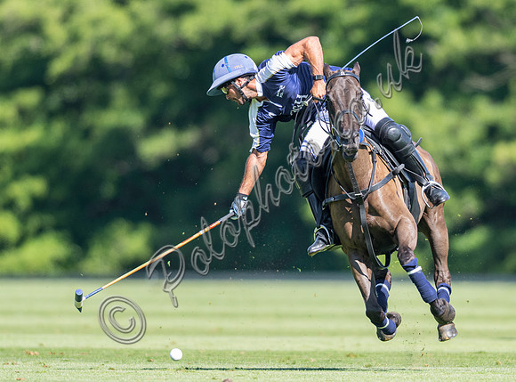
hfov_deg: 2.3
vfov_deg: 1.7
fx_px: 13006
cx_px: 309
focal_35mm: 877
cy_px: 207
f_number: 3.2
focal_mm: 400
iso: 400
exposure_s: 1/2000
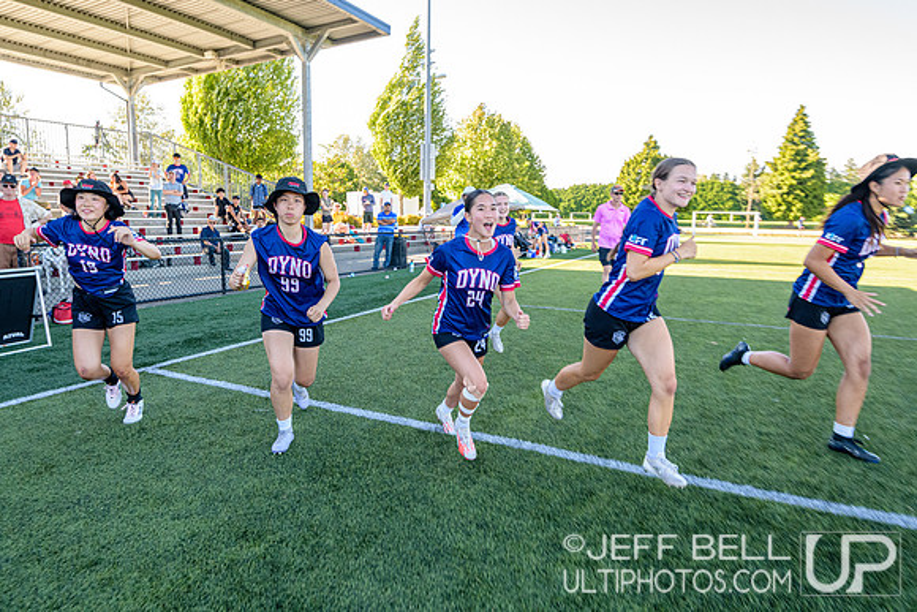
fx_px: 752
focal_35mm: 30
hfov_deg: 62.7
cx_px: 434
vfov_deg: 44.3
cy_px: 306
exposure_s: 1/500
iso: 1400
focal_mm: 28
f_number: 5.6
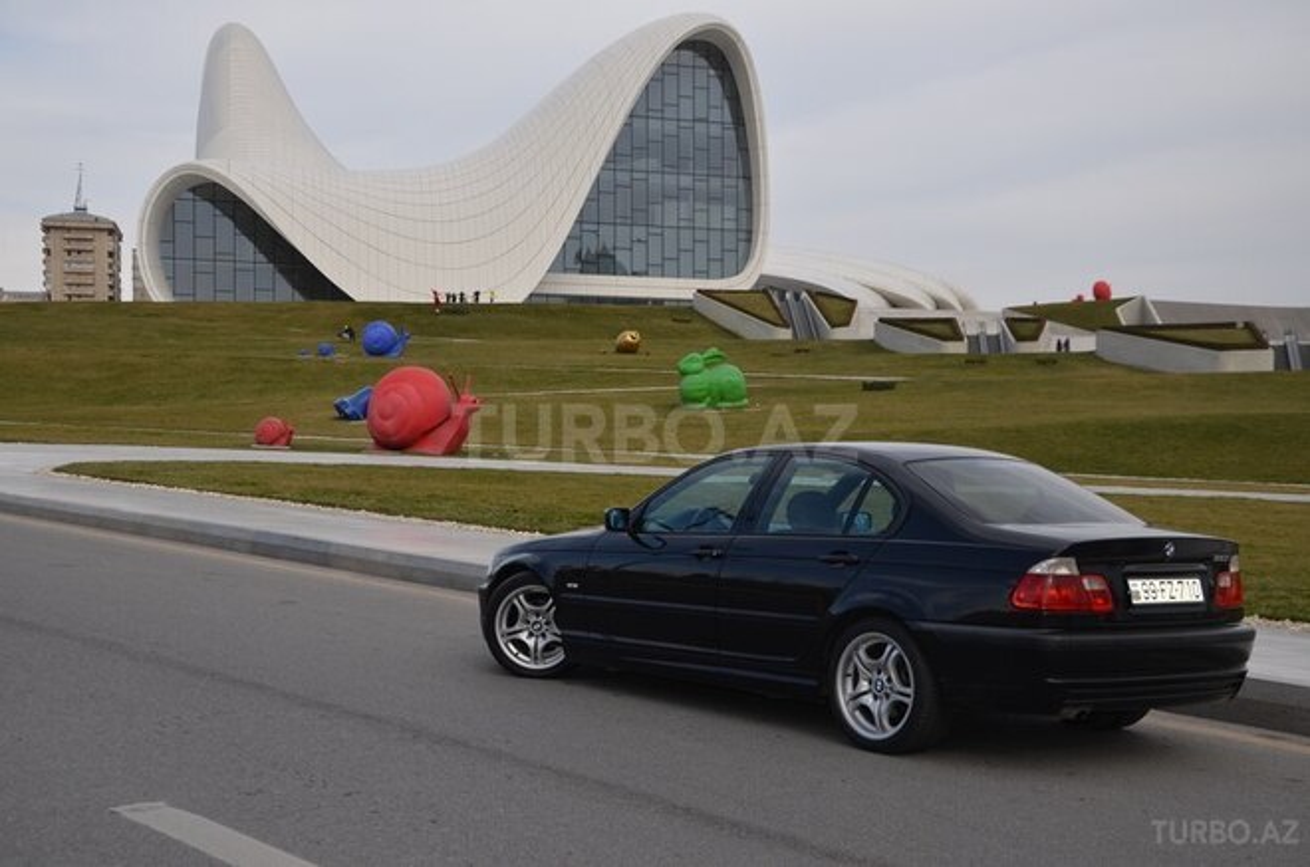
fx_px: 1852
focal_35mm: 51
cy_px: 434
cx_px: 655
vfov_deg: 26.4
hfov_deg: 39.0
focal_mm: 34
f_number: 5.6
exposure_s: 1/250
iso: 100
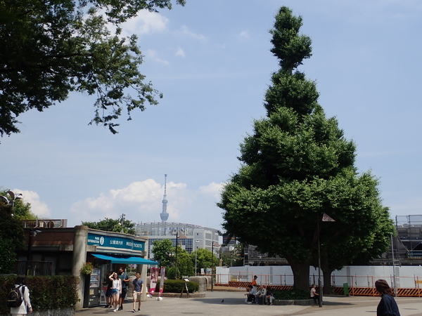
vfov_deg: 36.0
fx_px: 488
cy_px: 158
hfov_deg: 46.8
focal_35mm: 40
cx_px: 211
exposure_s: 1/1000
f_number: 4
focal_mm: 7.34
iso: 100
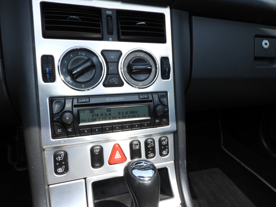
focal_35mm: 24
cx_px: 138
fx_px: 191
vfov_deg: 56.8
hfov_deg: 71.6
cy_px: 104
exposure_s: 1/100
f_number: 7.6
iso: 100
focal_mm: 4.3
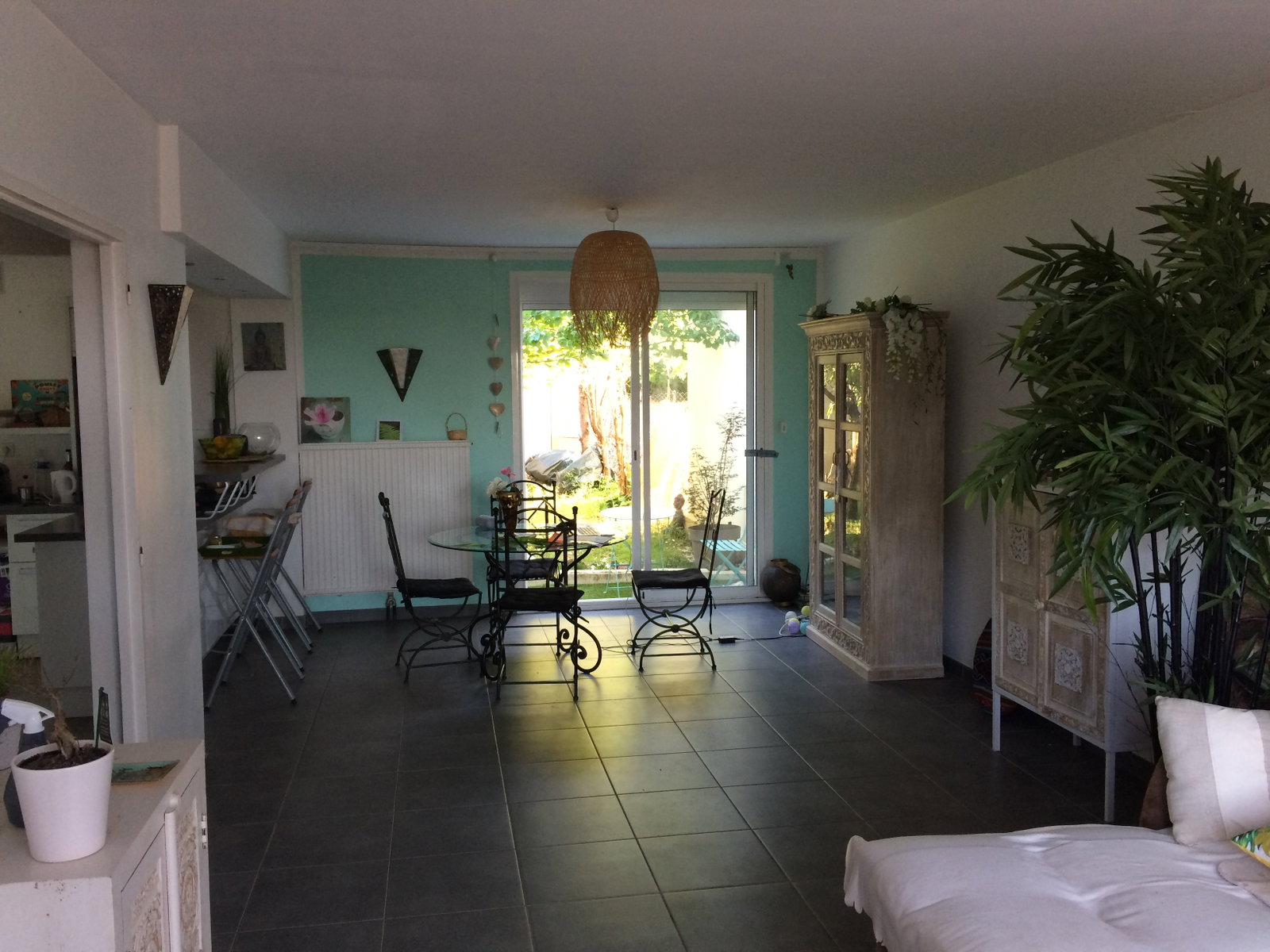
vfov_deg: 48.2
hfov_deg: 61.7
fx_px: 1064
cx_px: 635
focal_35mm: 29
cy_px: 476
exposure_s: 1/33
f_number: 2.2
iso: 125
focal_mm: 4.15
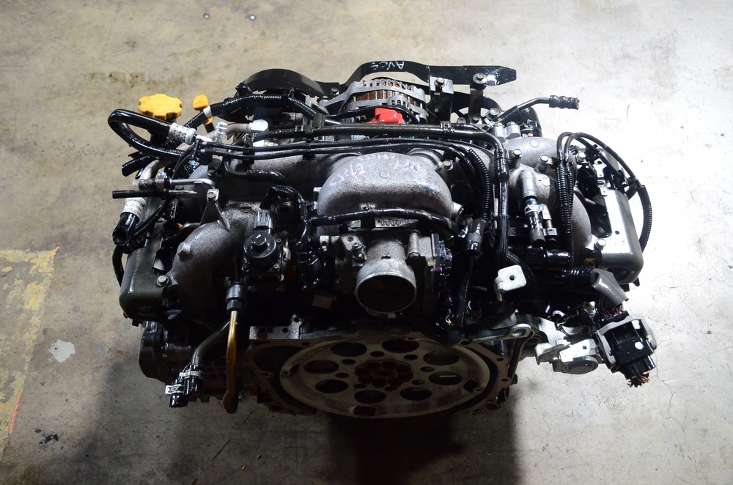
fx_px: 731
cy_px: 242
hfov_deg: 53.2
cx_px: 366
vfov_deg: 36.7
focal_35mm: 36
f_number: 4
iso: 2500
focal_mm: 24
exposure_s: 1/60
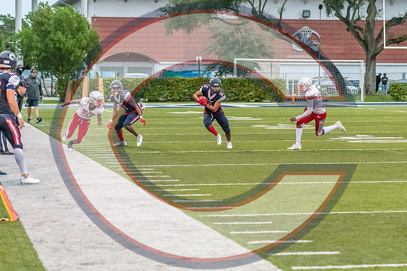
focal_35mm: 130
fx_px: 1468
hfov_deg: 15.8
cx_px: 252
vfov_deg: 10.6
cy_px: 103
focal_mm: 70
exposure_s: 1/2500
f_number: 2.8
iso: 11400
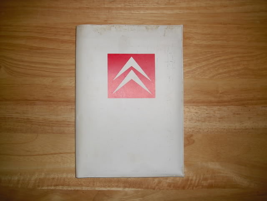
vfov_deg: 37.7
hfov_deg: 49.0
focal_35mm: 38
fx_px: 293
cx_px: 134
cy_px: 100
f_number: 2.8
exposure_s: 1/60
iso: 64
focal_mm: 6.2
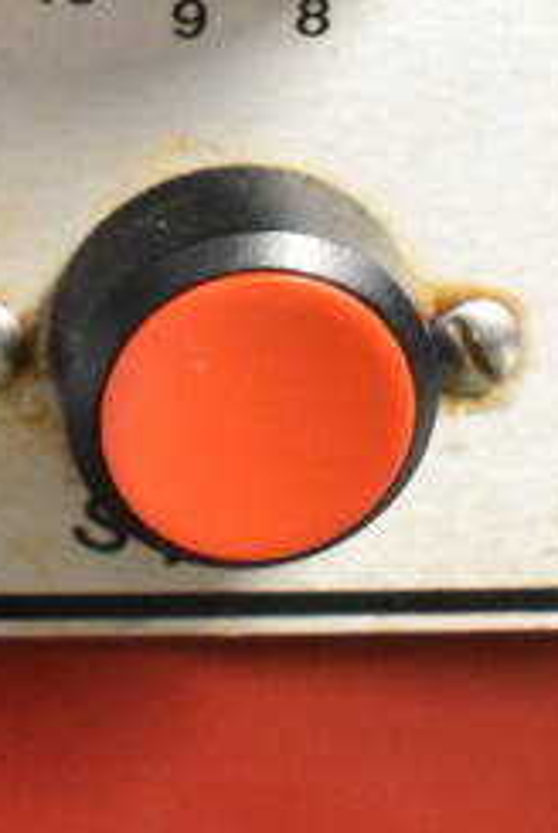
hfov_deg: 9.8
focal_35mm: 140
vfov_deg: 13.7
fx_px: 3242
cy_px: -466
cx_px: 92
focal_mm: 25
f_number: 4
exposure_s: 1/40
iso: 5000
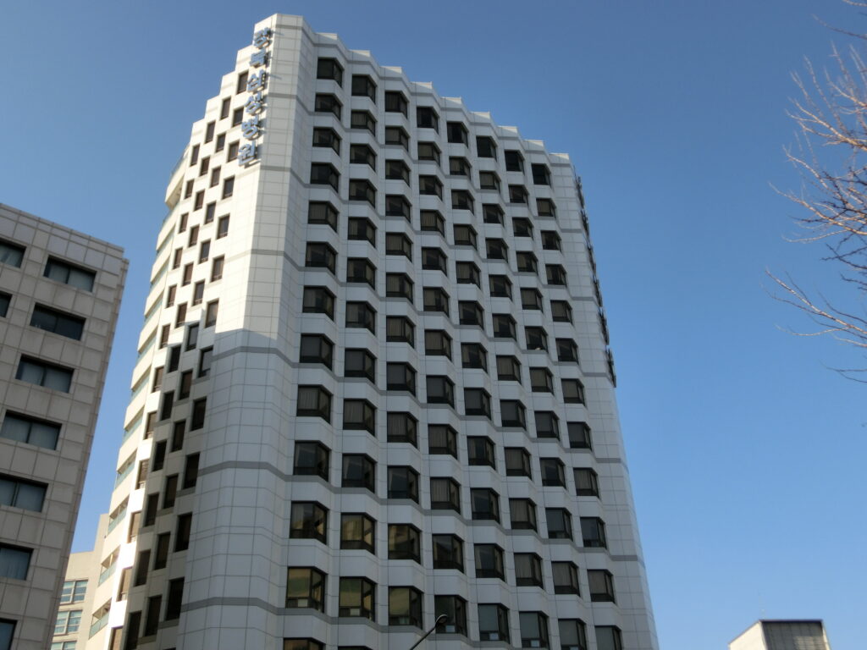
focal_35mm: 38
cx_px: 434
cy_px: 325
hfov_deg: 49.0
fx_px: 952
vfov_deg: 37.7
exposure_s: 1/640
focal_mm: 6.67
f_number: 3.9
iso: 80
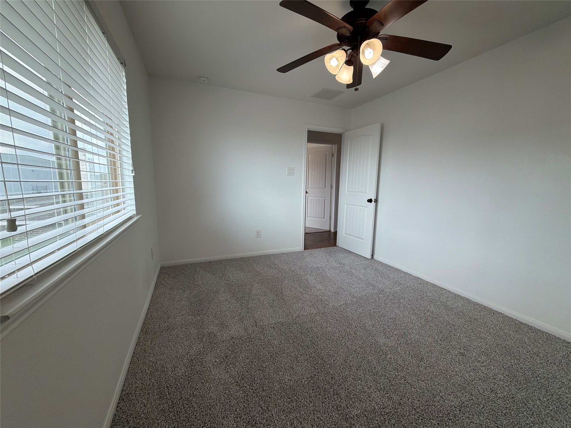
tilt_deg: -8.0
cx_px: 286
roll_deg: -0.9
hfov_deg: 102.1
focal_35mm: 14
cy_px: 214
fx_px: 231
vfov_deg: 85.7
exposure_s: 1/161
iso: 64
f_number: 2.2
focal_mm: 2.22
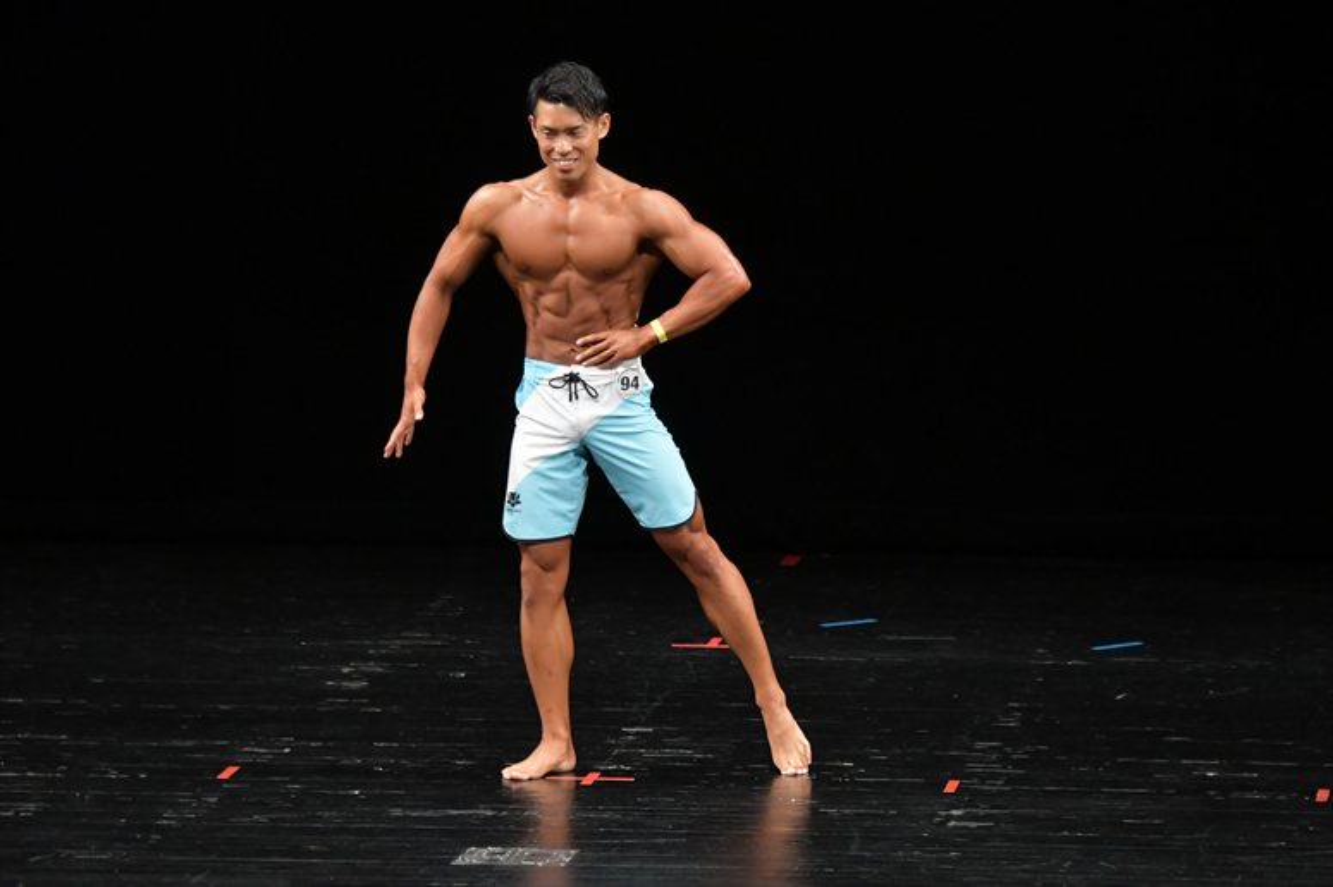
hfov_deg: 8.1
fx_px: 9438
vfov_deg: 5.4
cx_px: 666
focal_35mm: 255
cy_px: 444
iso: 3200
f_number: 5.6
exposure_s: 1/400
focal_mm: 170
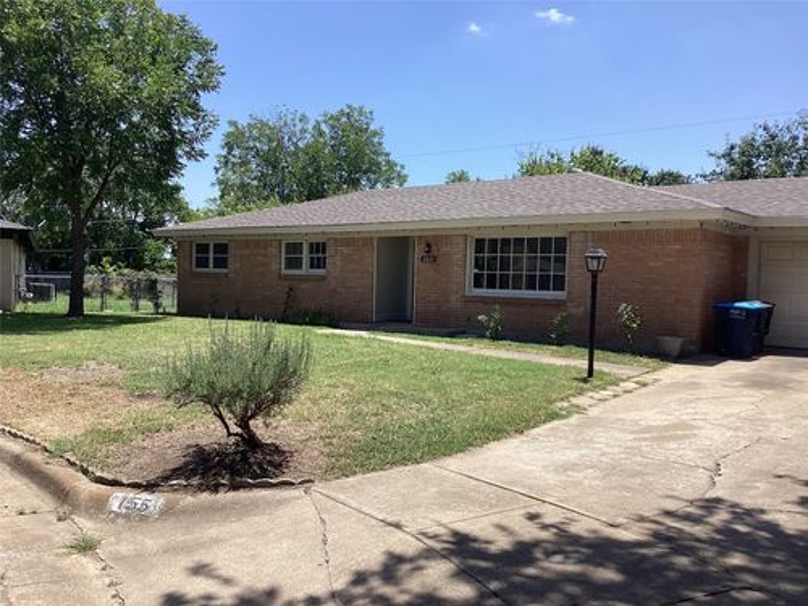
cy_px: 303
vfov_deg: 45.4
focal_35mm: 31
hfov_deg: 58.4
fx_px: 724
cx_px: 404
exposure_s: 1/1148
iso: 25
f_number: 2.4
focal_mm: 3.3
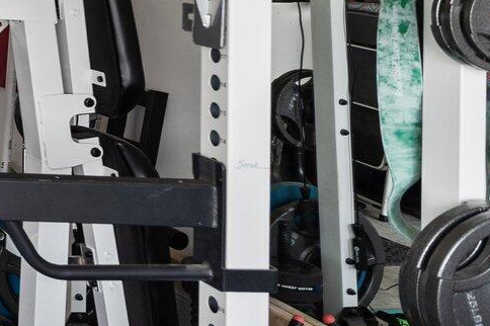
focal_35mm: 72
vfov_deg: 17.9
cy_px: -74
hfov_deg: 17.9
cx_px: -521
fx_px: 979
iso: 125
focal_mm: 17
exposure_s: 1/250
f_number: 2.8
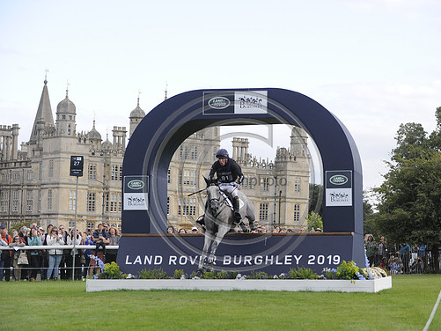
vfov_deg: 13.6
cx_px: 233
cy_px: 168
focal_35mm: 109
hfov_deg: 18.0
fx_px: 1389
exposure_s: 1/3200
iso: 1600
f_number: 4.5
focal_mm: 98
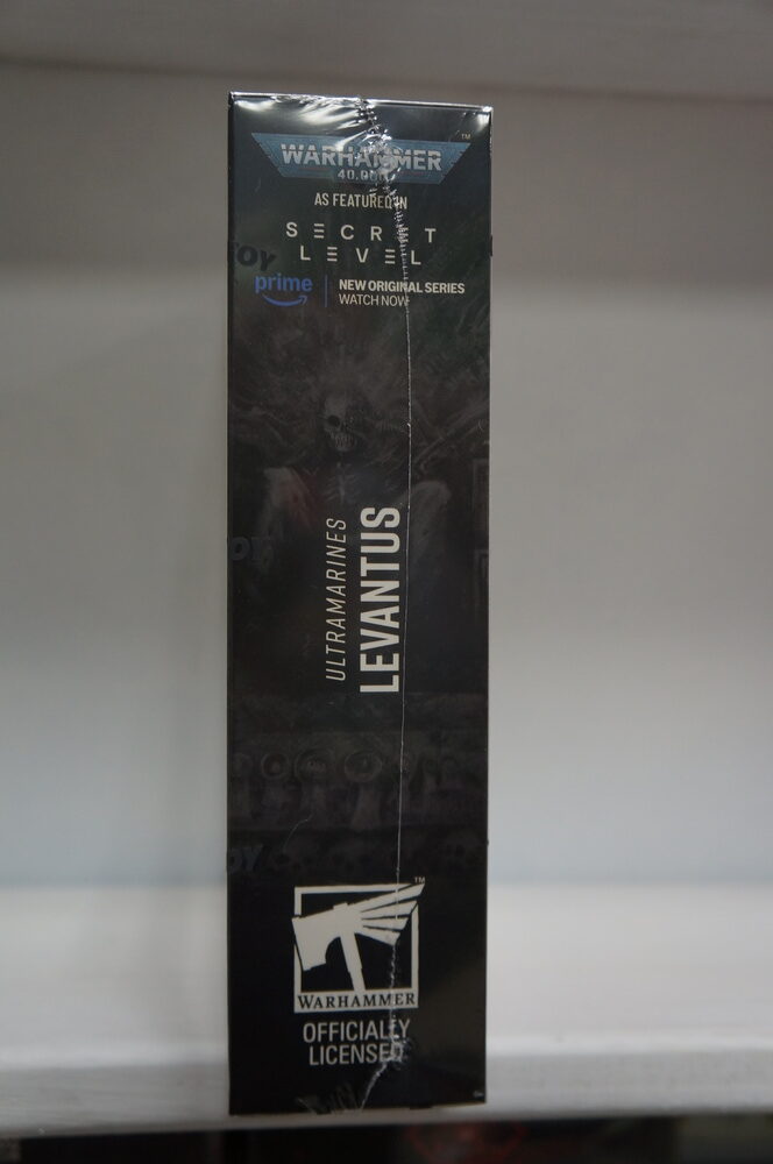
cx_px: 386
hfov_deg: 35.4
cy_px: 582
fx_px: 1211
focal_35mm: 38
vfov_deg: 51.3
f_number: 4
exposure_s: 1/60
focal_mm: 25
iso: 500
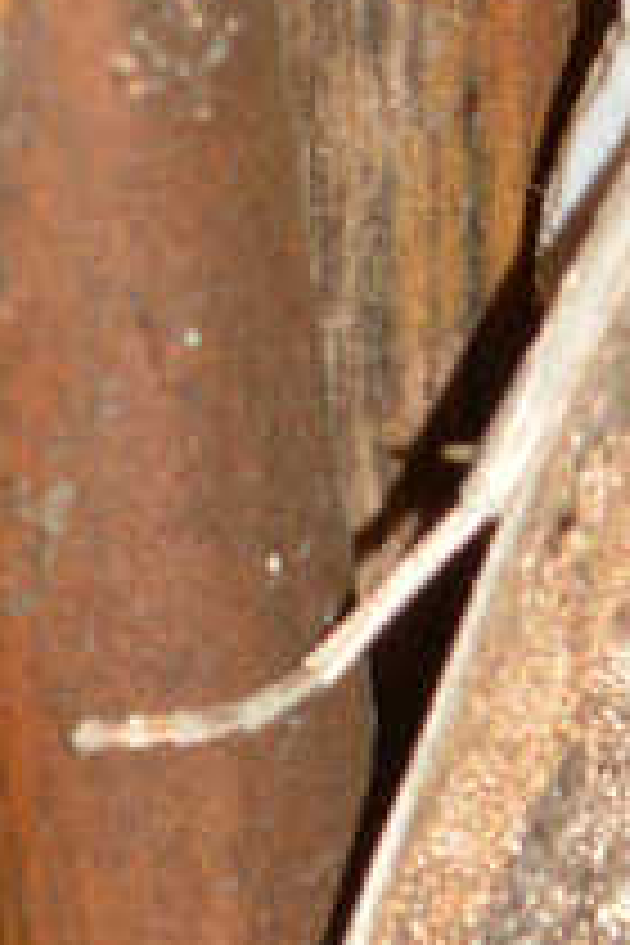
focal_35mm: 457
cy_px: 652
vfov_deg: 4.5
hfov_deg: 3.0
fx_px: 11995
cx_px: 765
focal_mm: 100
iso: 100
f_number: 20
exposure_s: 1/200
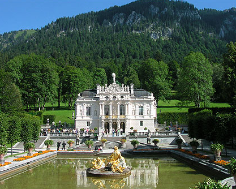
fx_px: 273
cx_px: 122
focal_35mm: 39
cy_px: 94
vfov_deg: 38.3
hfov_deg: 46.8
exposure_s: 1/319
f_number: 4.5
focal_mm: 5.6
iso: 100
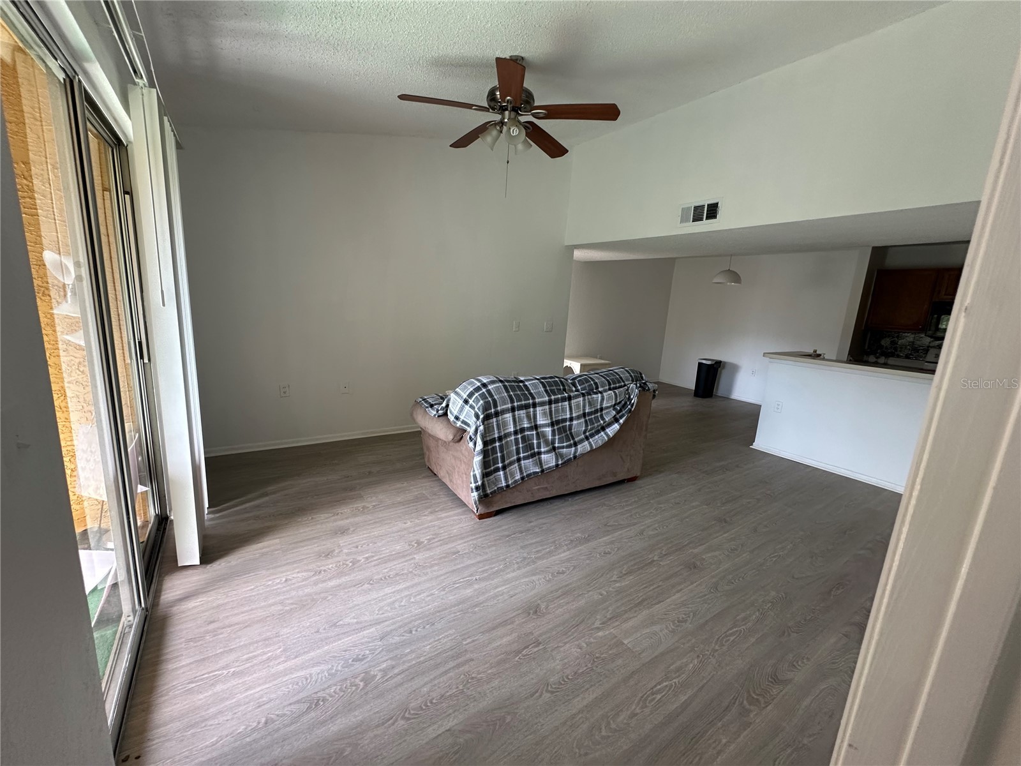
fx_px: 413
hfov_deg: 102.1
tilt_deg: -10.2
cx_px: 510
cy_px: 383
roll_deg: -3.4
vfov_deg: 85.7
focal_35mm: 14
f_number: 2.2
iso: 160
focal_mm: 2.22
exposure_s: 1/99
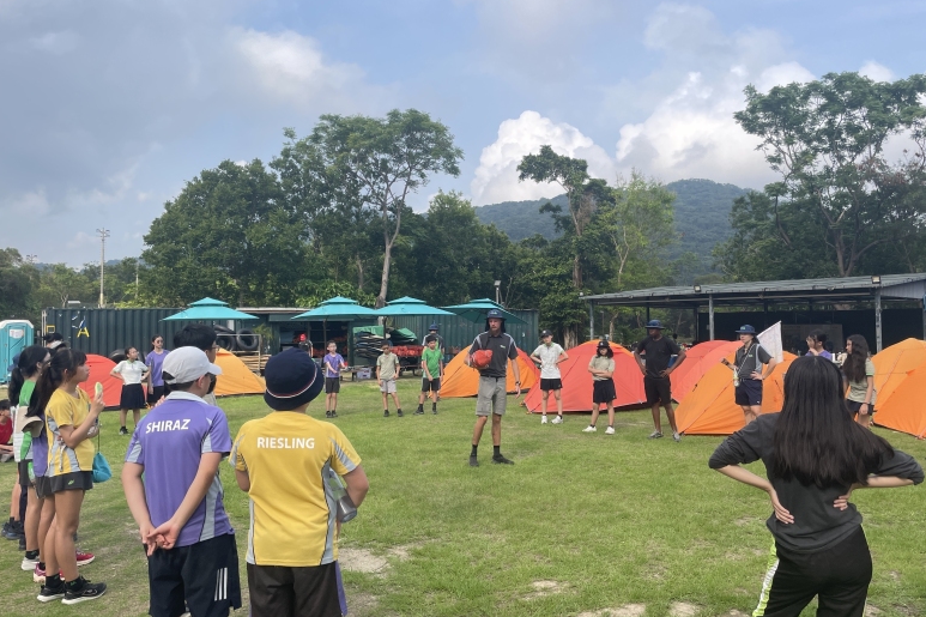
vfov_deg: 46.4
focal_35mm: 28
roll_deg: +0.7
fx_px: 720
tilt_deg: +2.6
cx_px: 462
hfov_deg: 65.5
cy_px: 303
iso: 32
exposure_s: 1/1595
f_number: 1.6
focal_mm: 4.2
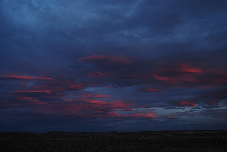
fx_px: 208
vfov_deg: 40.1
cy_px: 76
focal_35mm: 33
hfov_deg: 57.2
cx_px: 114
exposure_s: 1/60
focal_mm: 22
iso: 280
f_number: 3.8
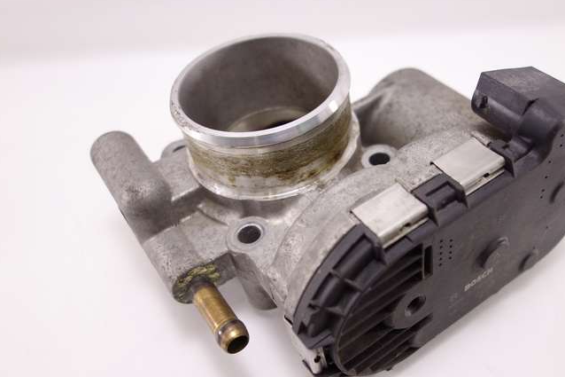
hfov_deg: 52.7
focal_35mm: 36
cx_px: 343
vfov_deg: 36.8
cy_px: 208
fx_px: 565
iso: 125
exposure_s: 1/100
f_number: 2
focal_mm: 10.4
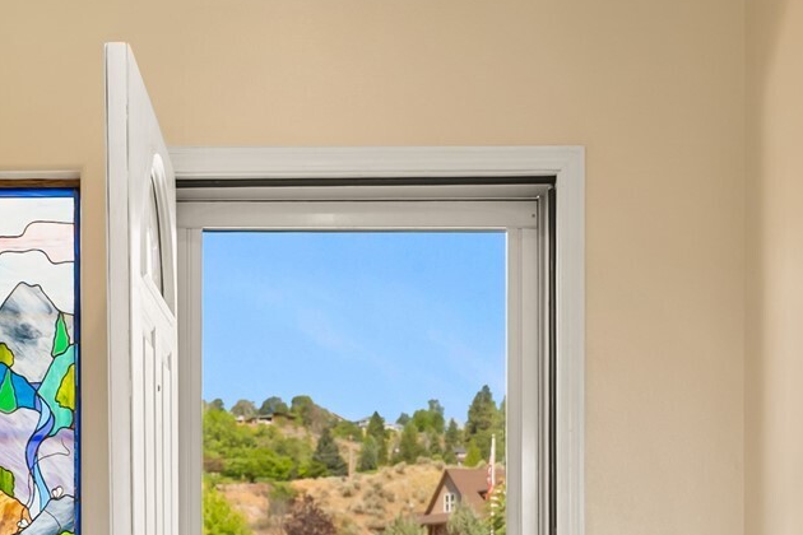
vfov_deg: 18.5
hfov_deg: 28.5
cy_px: 582
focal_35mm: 71
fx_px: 1579
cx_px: 342
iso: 160
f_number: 3.2
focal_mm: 26.3
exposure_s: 1/15
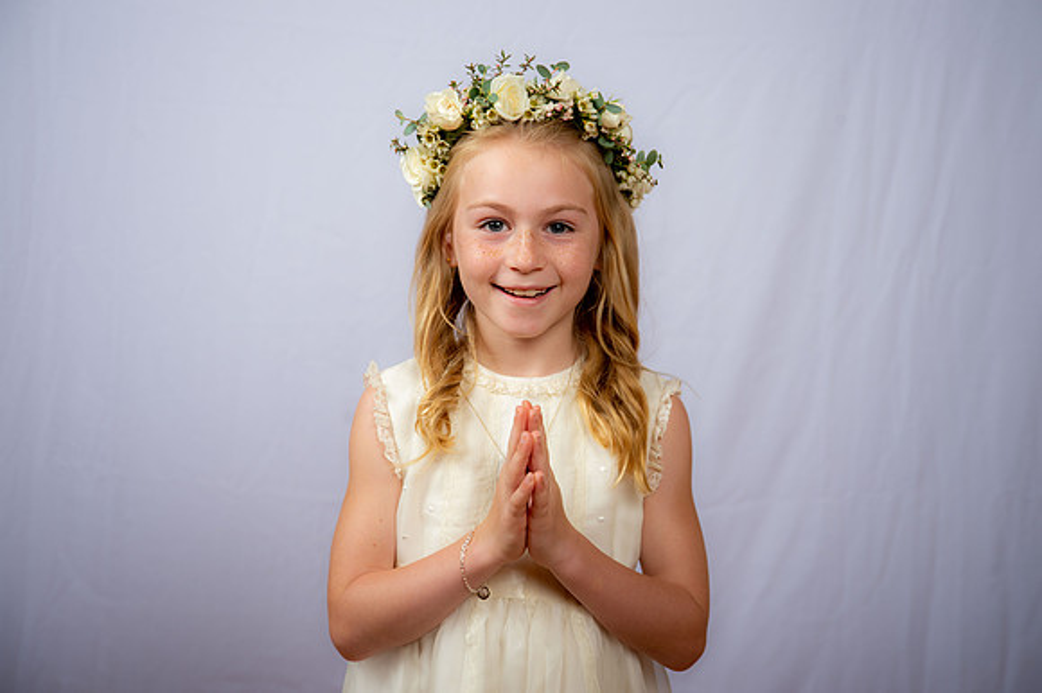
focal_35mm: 66
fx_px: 1909
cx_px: 521
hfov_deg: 30.5
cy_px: 346
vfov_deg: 20.6
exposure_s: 1/160
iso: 250
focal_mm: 66
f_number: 6.3
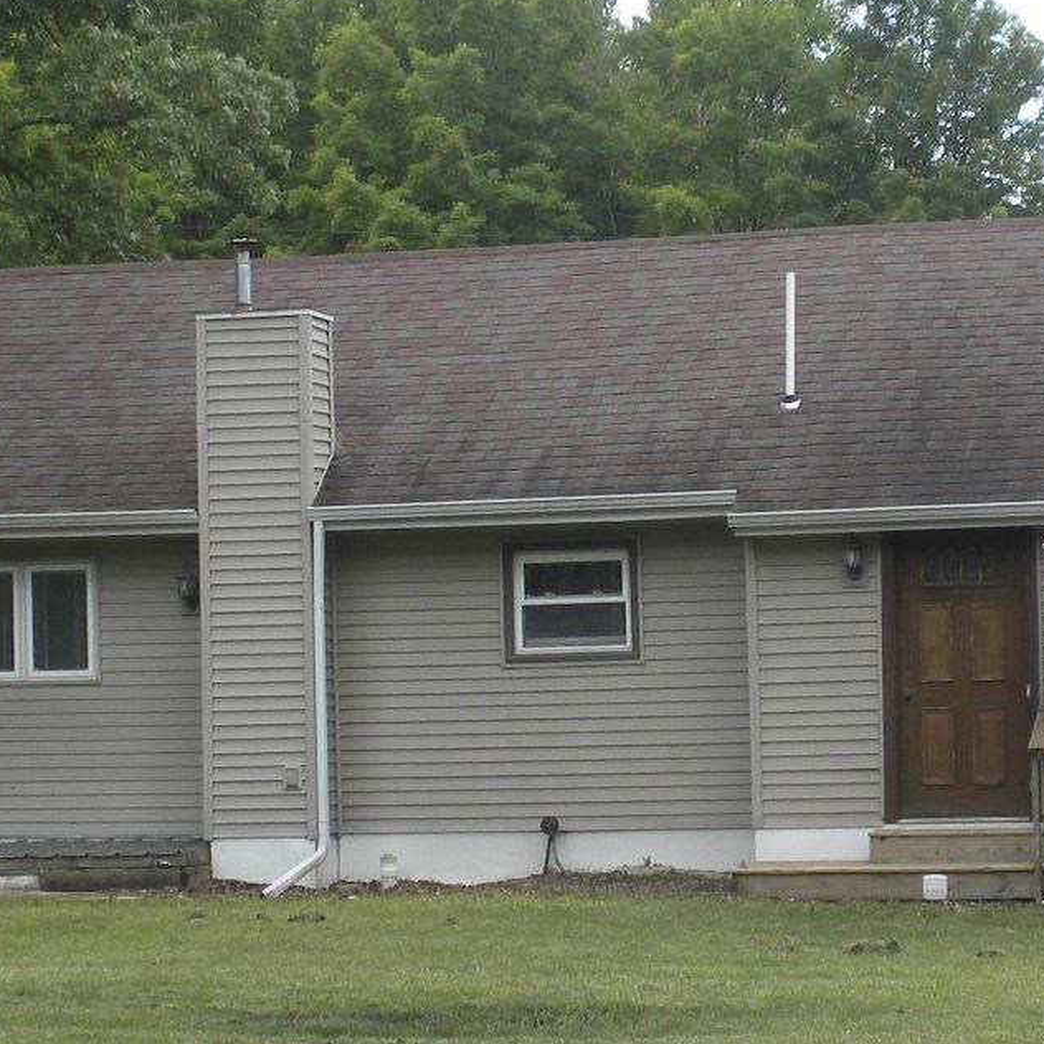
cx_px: 697
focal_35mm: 106
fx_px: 3617
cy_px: 664
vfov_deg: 16.4
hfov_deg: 16.4
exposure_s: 1/270
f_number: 3.5
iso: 64
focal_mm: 6.6
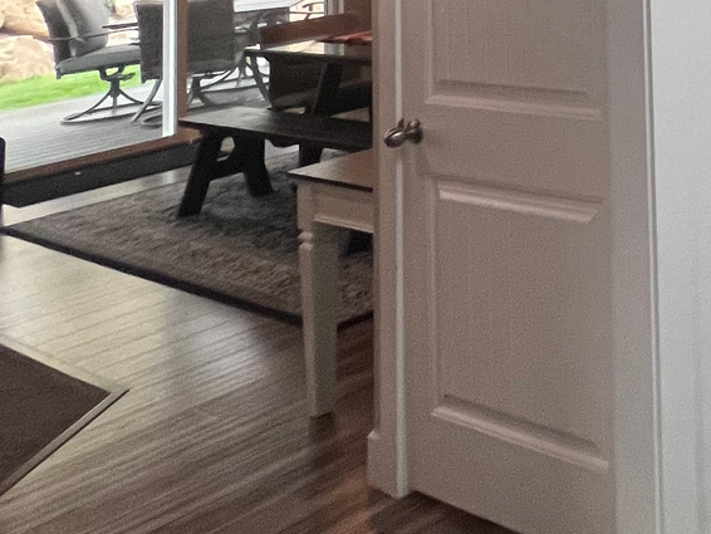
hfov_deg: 26.1
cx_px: 1126
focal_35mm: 47
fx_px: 966
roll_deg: +3.6
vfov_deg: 24.6
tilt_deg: +4.0
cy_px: -249
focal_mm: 1.57
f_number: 1.8
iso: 200
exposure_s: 1/120
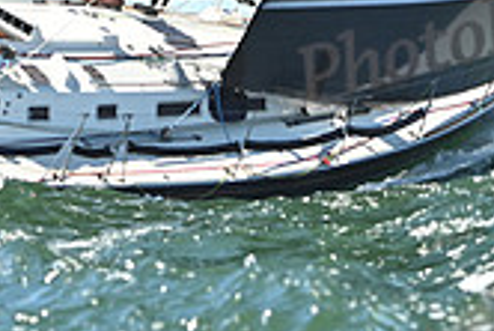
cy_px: -85
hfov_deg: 8.4
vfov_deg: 5.6
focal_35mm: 245
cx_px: 146
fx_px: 3365
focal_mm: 70
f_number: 5.6
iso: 320
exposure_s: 1/1600
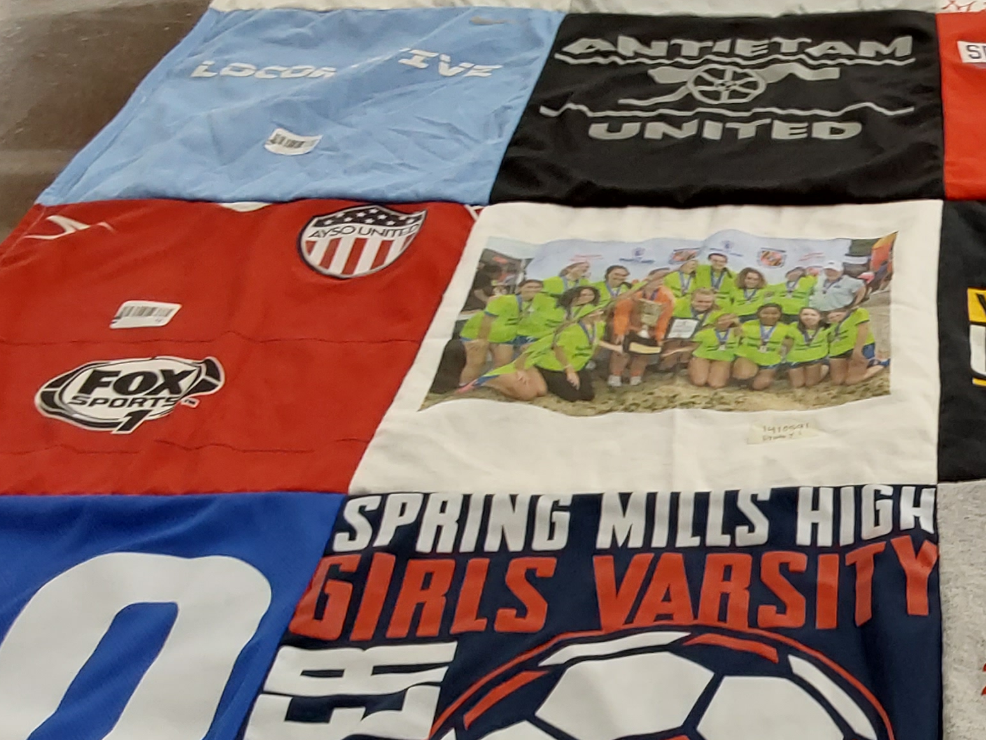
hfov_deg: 30.8
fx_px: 1681
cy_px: 536
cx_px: 938
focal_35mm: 59
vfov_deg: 24.6
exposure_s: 1/60
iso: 100
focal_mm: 2.91
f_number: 1.9
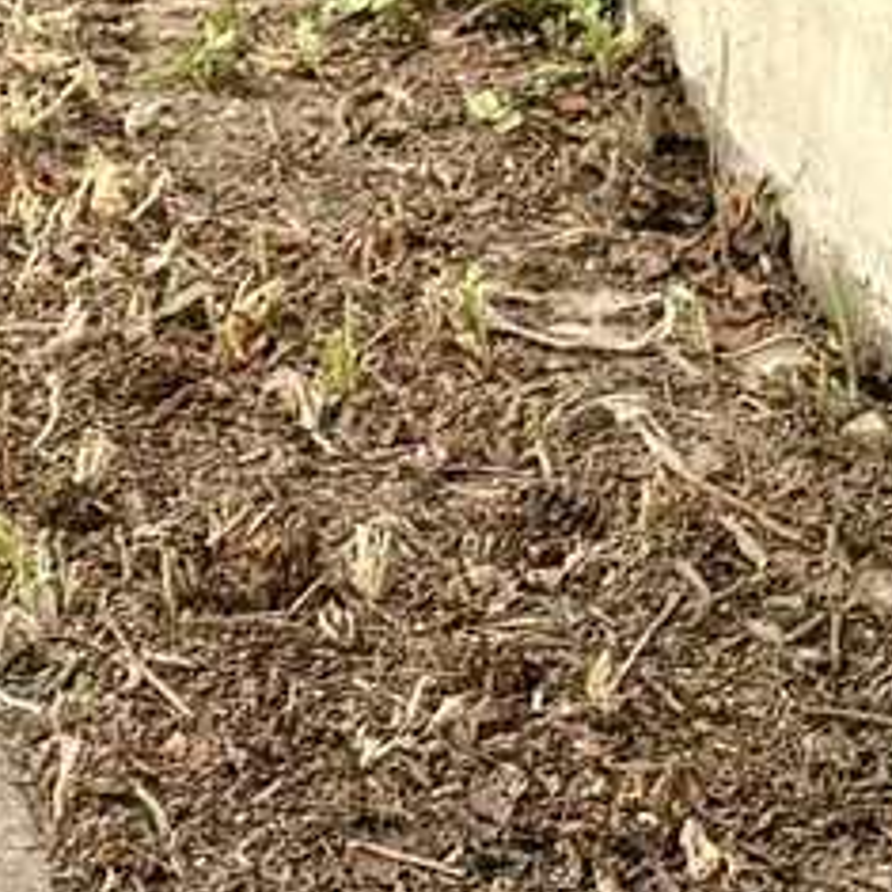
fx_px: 6560
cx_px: 99
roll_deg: +0.1
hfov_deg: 7.8
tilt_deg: -8.5
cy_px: -1082
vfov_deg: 7.4
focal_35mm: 225
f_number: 1.6
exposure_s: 1/500
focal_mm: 5.96
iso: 50
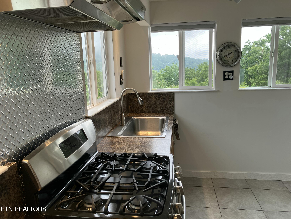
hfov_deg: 63.4
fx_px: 235
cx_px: 146
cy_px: 110
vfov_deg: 49.7
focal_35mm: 28
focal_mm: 3.99
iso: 25
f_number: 1.8
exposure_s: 1/147
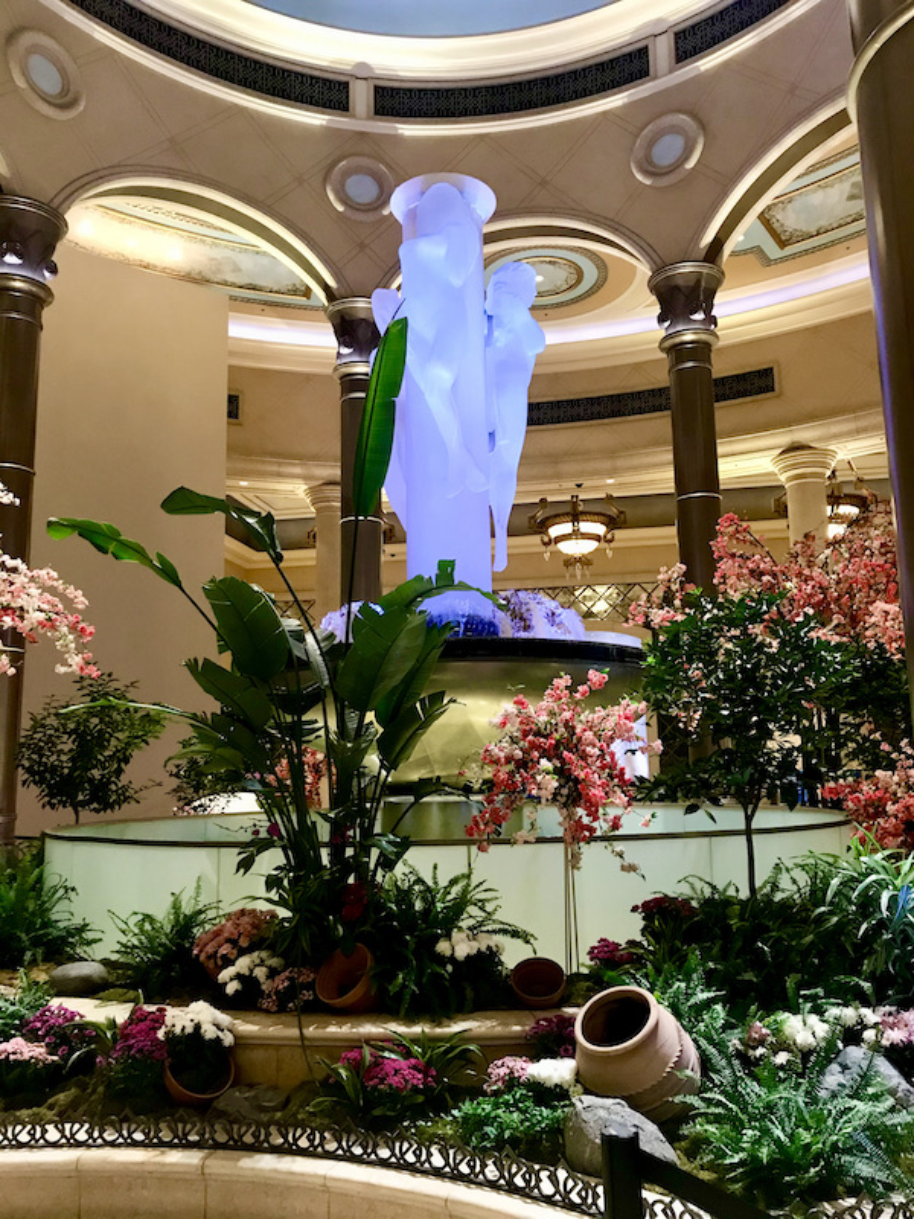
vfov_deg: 63.4
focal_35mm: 28
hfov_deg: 49.7
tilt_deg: +10.6
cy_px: 610
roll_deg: +1.4
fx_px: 986
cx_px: 457
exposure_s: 1/15
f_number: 1.8
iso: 100
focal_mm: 3.99
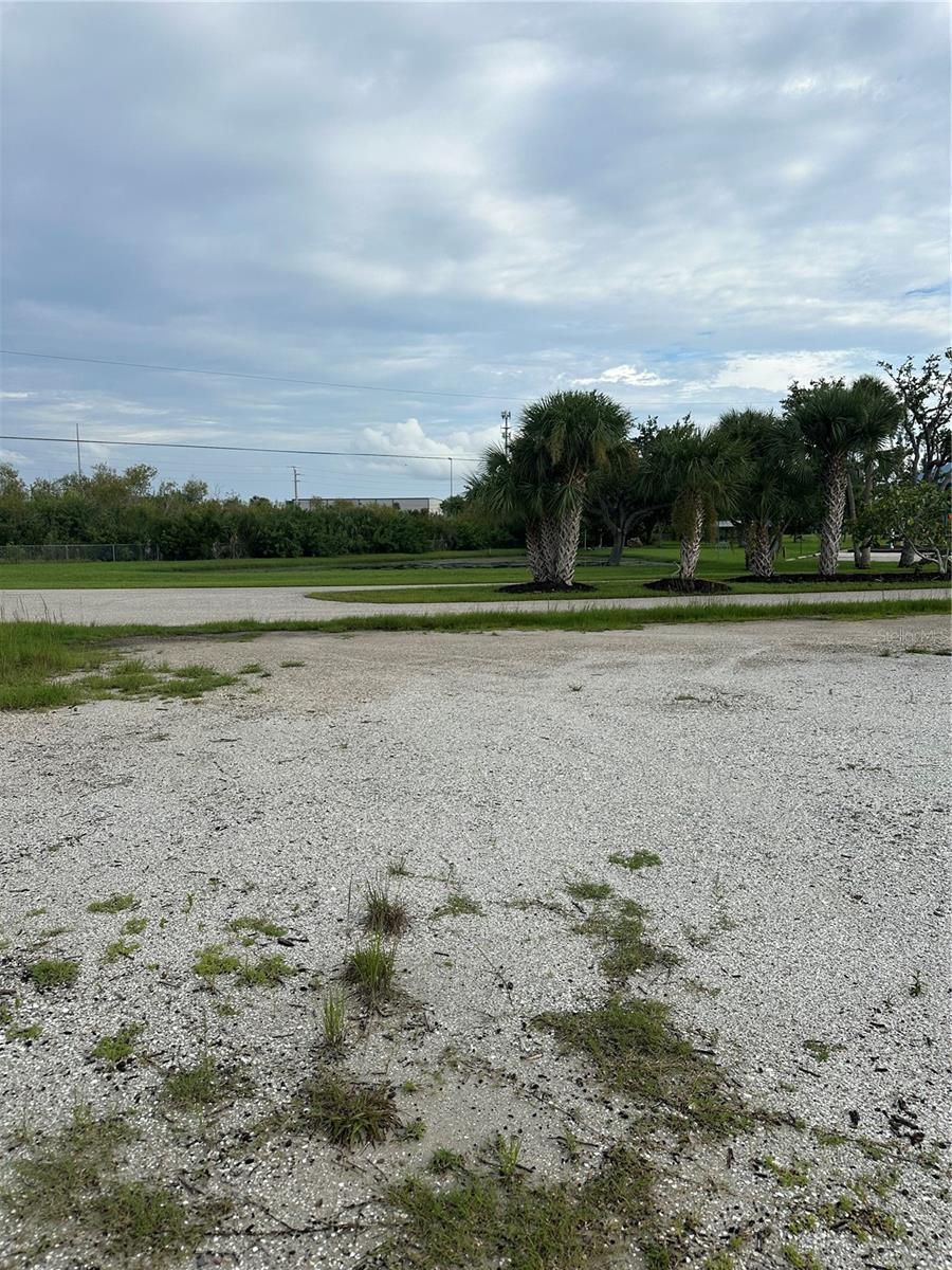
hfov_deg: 56.8
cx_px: 476
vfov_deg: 71.6
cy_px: 635
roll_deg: -0.8
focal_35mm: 24
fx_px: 880
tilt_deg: -4.7
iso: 80
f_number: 1.78
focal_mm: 6.86
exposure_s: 1/4762
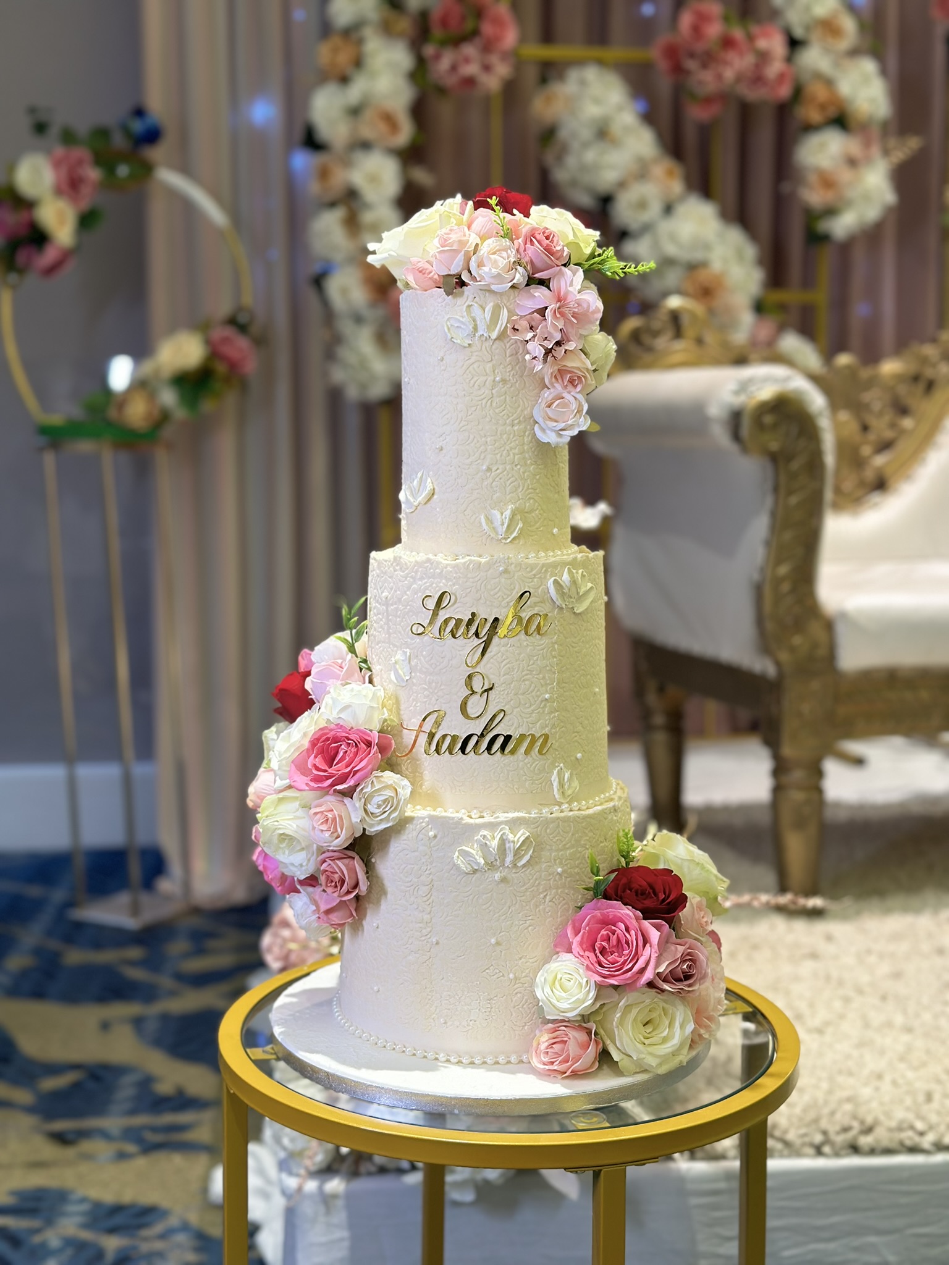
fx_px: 1755
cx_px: 474
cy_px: 632
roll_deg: +0.7
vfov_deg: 39.7
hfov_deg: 30.3
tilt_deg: -5.8
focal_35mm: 48
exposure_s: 1/50
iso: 64
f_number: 1.78
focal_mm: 6.86
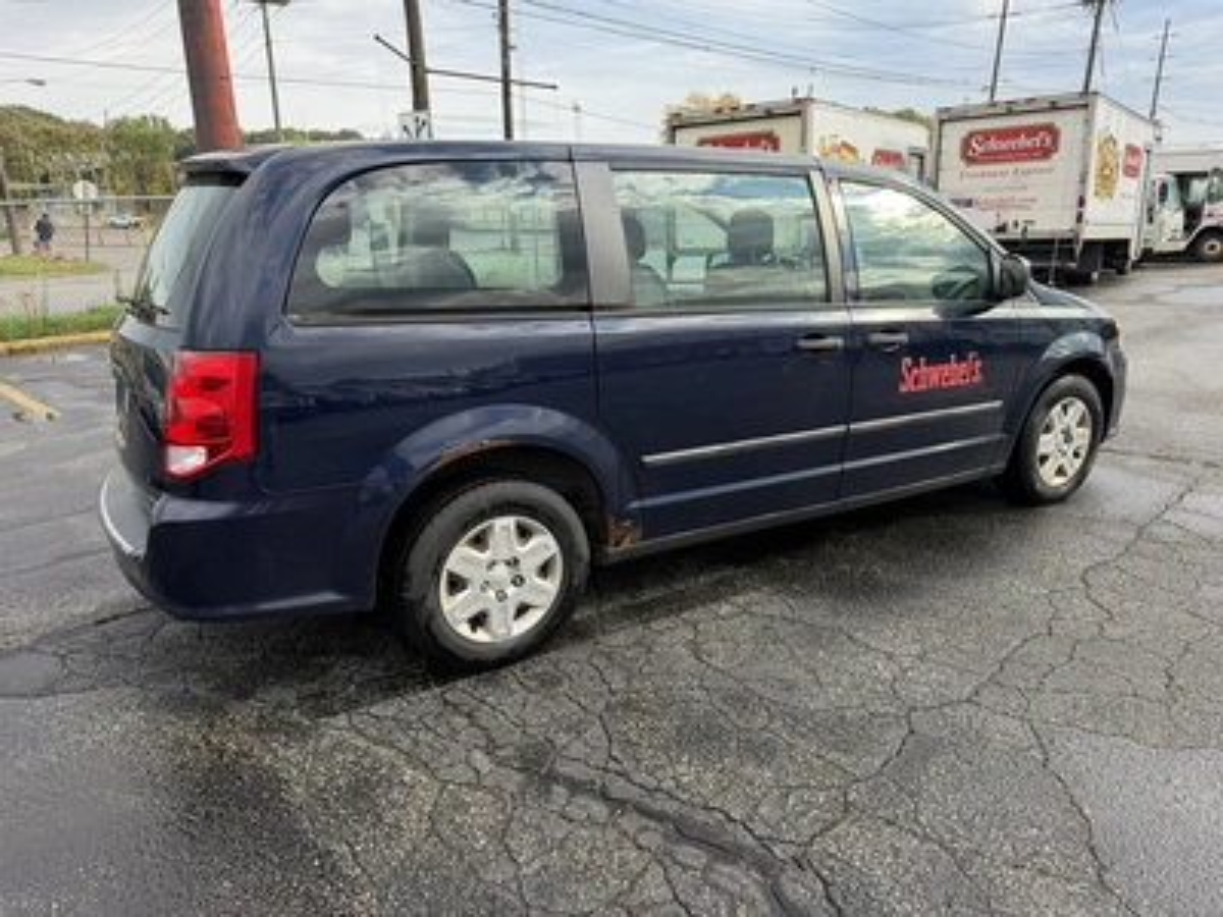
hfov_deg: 71.6
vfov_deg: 56.8
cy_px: 458
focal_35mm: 24
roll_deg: -1.3
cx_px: 612
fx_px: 848
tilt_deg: -16.3
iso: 100
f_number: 1.78
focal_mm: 6.76
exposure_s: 1/1075
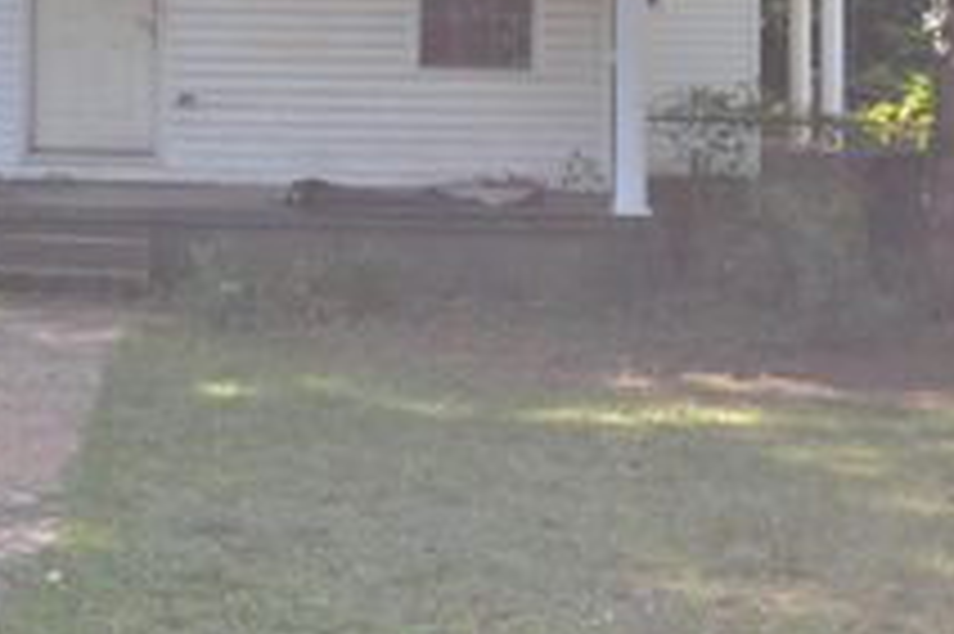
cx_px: 86
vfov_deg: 15.5
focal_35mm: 85
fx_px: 2251
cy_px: -101
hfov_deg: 23.3
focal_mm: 24
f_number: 5.6
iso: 160
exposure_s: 1/125
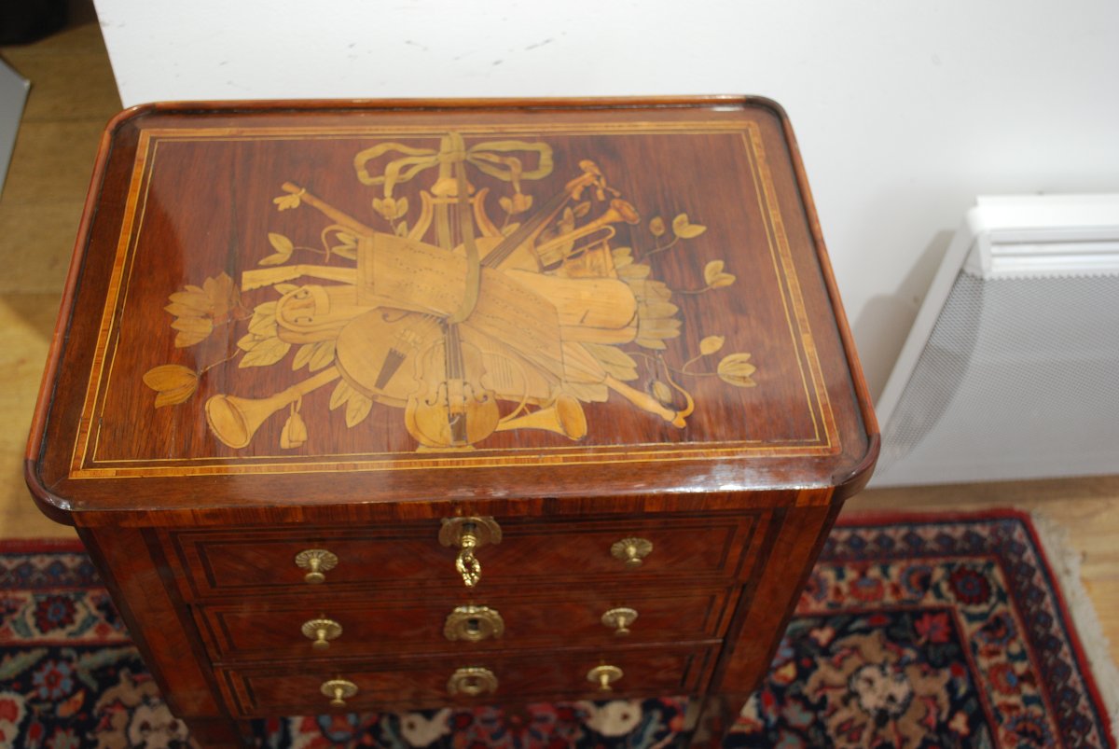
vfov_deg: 34.3
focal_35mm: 39
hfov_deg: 49.5
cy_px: 374
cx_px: 560
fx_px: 1214
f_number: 4.5
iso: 400
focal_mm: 26
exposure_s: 1/30
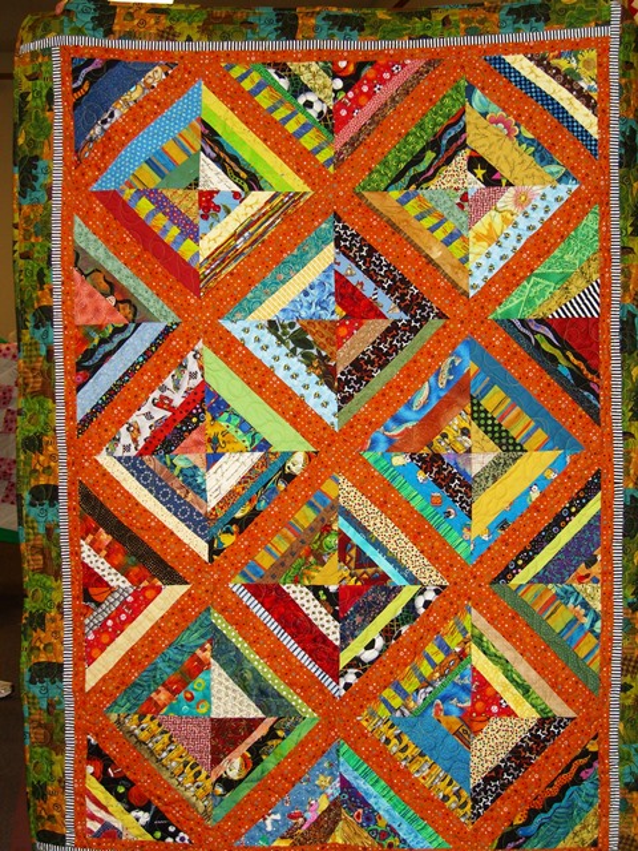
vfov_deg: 33.8
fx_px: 1401
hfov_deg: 25.7
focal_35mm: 57
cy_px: 426
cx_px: 319
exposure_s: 1/60
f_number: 3.6
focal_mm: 11.8
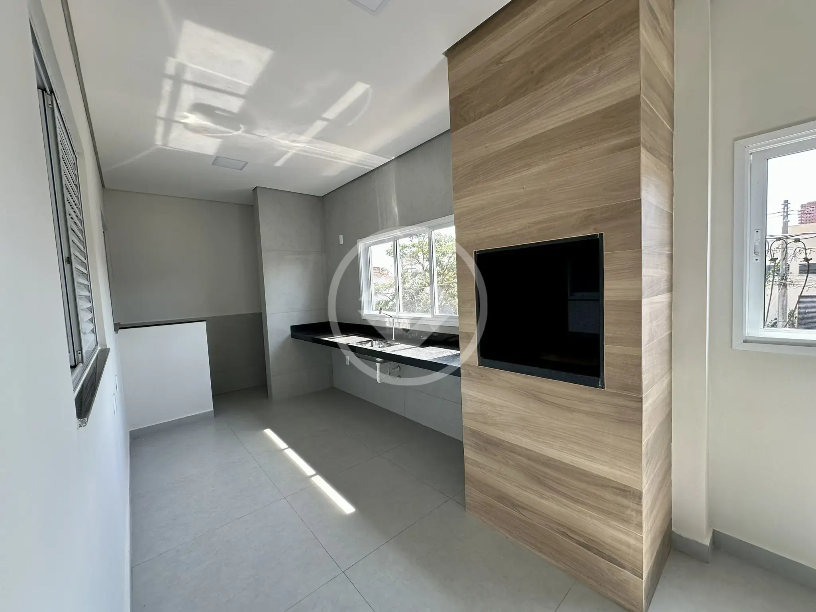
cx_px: 408
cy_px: 306
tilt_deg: -3.0
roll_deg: +2.8
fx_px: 330
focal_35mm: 14
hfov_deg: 102.1
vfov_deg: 85.7
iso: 40
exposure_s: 1/125
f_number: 2.2
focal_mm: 2.22
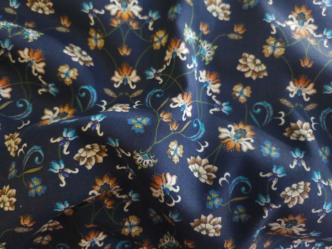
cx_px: 166
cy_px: 124
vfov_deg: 56.8
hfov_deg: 71.6
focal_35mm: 24
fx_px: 230
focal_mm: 5
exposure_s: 1/180
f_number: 1.8
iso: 250
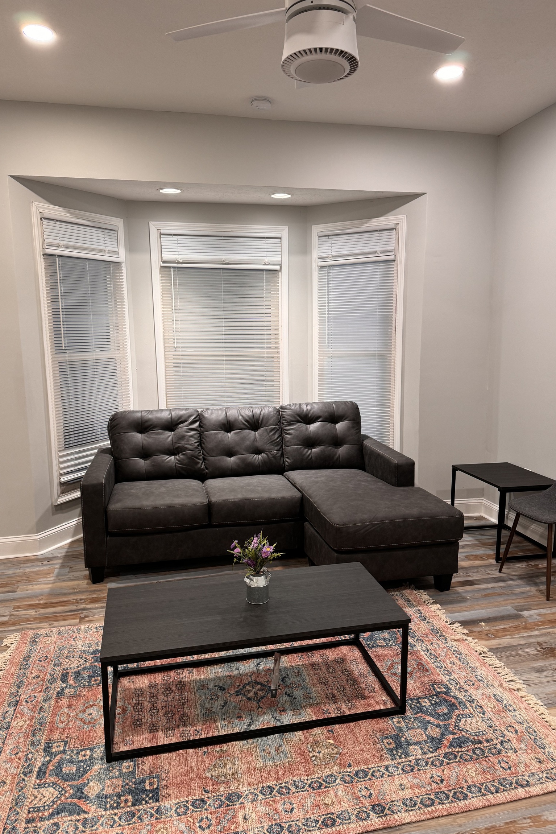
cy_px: 417
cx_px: 282
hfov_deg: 51.3
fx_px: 579
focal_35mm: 25
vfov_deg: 71.5
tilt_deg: -8.2
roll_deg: +0.5
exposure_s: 1/60
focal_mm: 6.86
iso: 125
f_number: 1.78
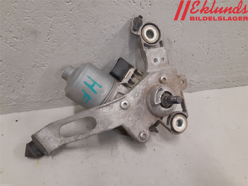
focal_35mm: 26
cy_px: 93
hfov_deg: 67.3
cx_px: 124
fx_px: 186
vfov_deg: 53.1
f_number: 1.7
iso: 160
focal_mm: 3.93
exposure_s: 1/50
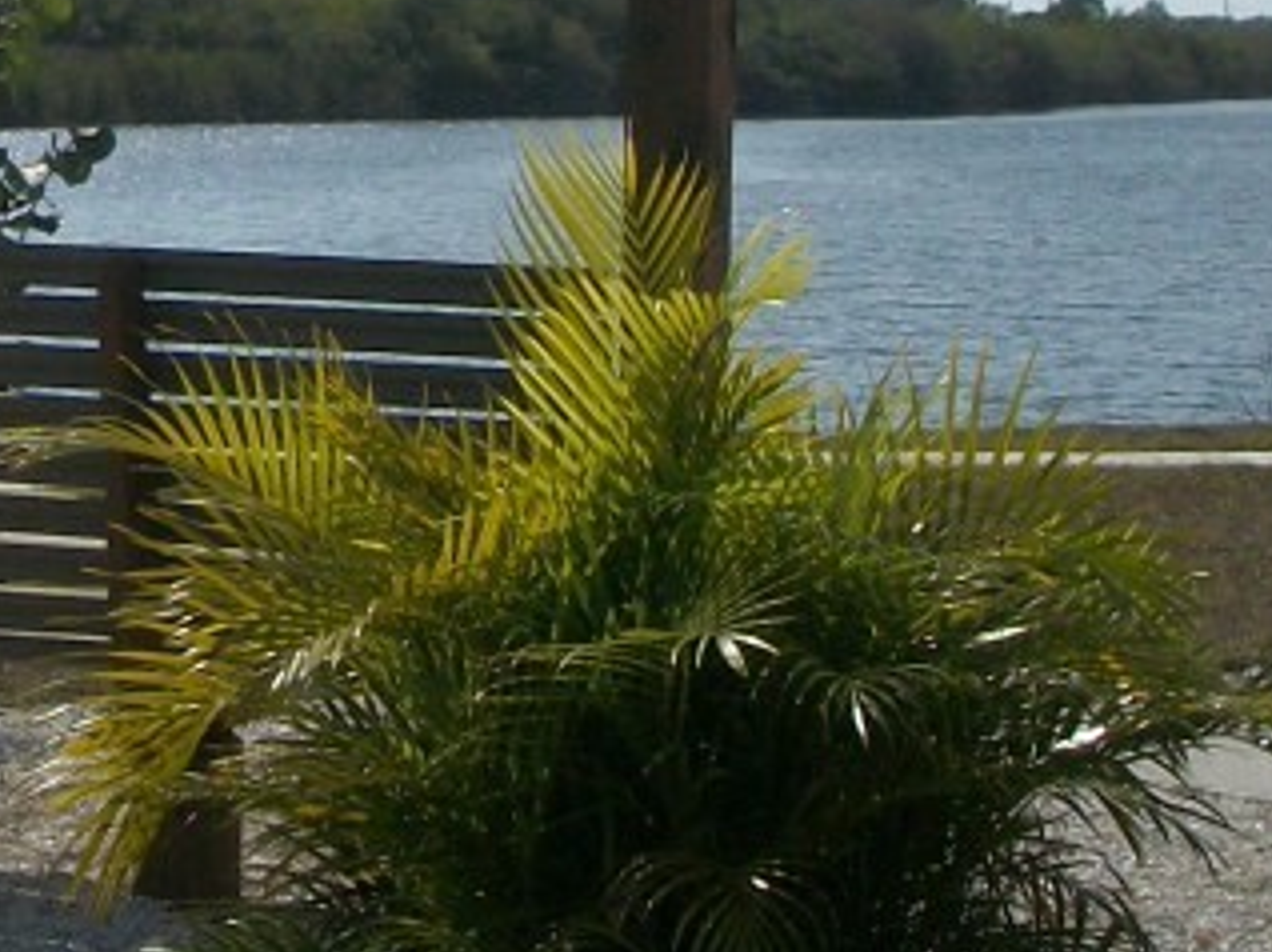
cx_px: 172
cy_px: -128
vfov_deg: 11.3
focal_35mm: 129
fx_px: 4737
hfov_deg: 15.2
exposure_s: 1/500
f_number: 8.8
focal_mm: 5.7
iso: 80
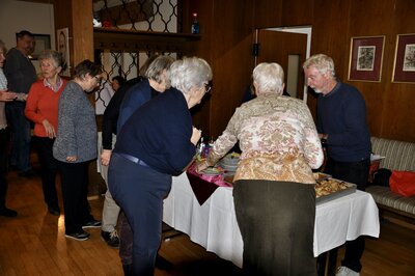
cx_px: 208
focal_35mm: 33
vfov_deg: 39.9
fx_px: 380
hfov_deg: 57.3
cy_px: 138
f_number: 3.8
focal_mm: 22
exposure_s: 1/60
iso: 200
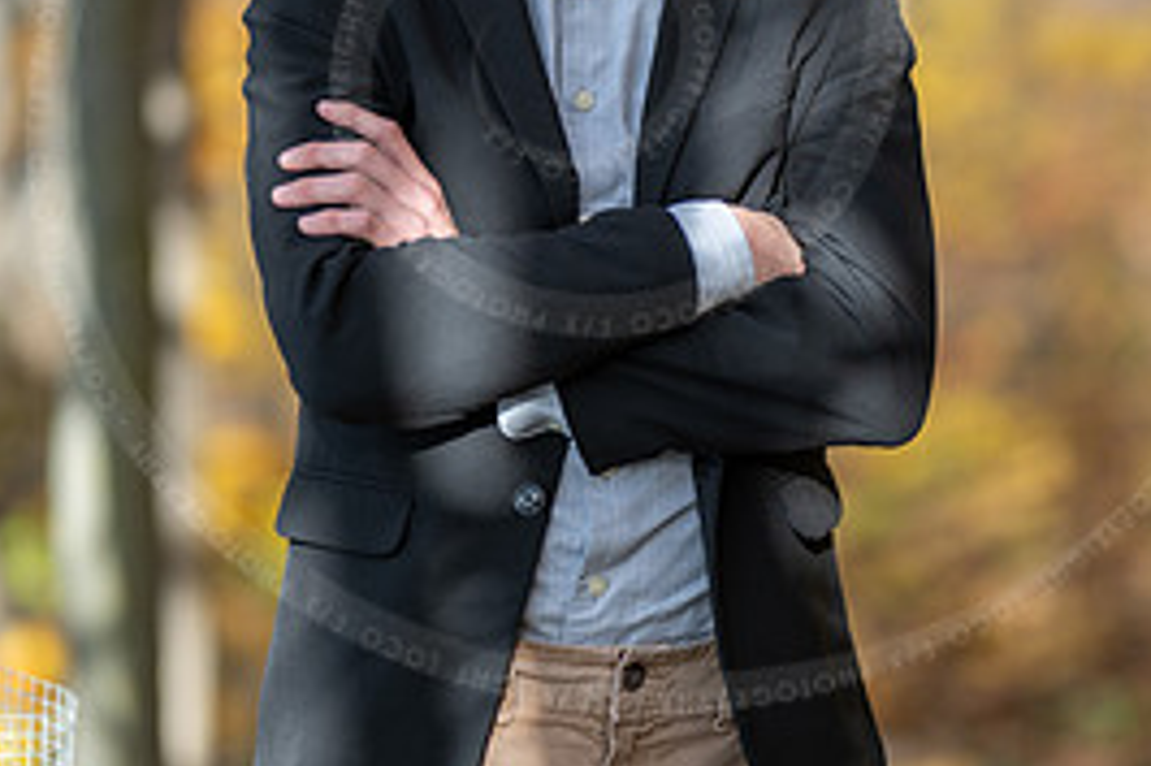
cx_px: 610
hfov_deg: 14.3
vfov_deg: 9.5
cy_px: 151
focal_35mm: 144
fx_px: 4601
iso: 80
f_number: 1.2
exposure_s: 1/1250
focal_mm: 85
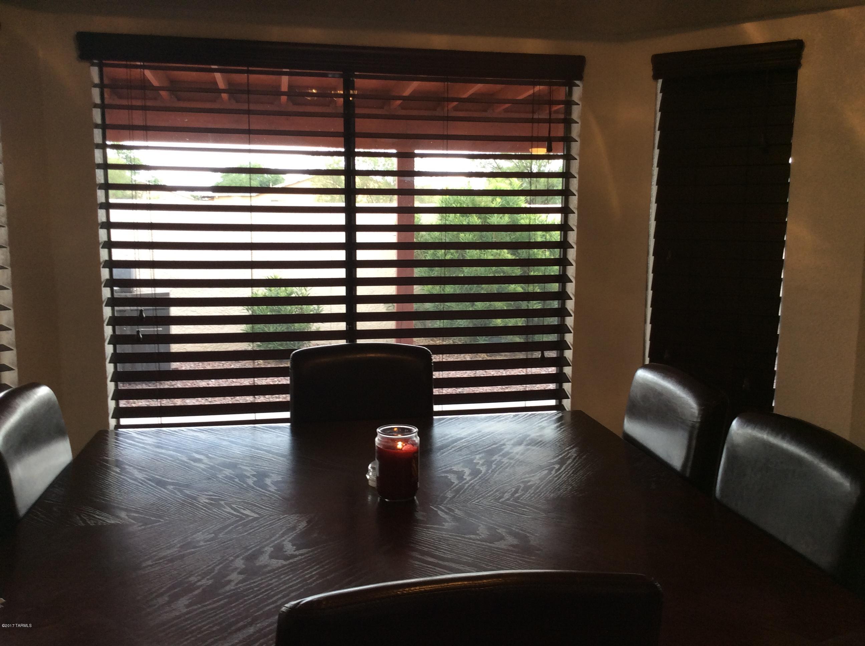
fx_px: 798
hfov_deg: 56.9
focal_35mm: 32
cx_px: 432
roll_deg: +0.9
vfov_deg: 44.1
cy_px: 323
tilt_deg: -8.2
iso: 32
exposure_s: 1/40
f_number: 2.4
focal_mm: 3.3
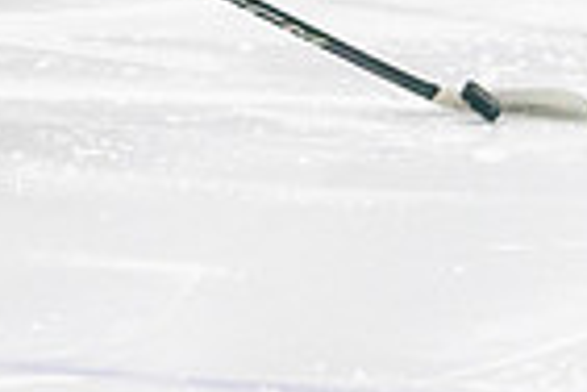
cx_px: -226
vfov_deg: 3.5
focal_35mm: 392
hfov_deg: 5.2
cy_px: -294
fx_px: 6391
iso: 4000
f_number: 2.8
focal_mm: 70
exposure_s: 1/1600
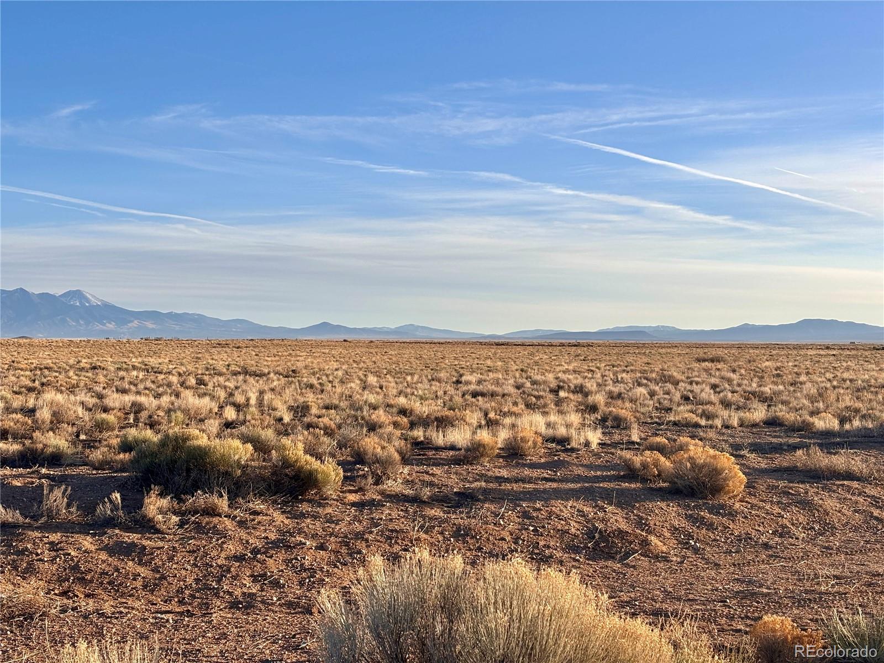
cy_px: 332
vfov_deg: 28.0
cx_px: 442
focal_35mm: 52
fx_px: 1328
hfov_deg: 36.8
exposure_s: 1/2242
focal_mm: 5.96
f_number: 1.6
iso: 32
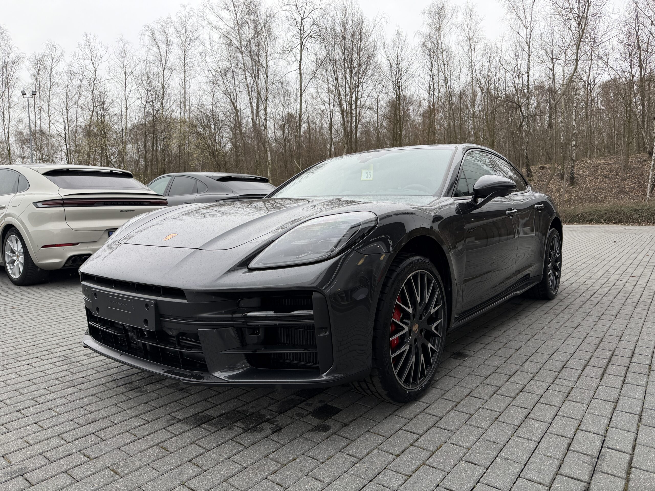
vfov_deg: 56.8
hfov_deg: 71.6
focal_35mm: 24
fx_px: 454
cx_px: 328
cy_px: 246
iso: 64
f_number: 1.78
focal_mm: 6.76
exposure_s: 1/178
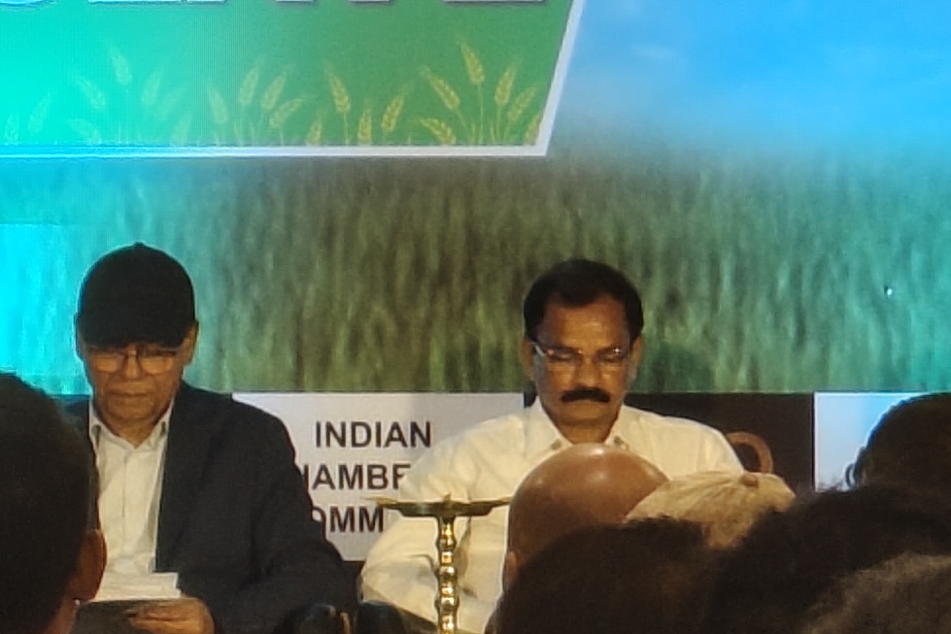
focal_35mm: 609
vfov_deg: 2.3
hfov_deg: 3.4
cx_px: -272
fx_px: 16089
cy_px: 123
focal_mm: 13.3
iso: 427
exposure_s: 1/33.3
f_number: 2.55
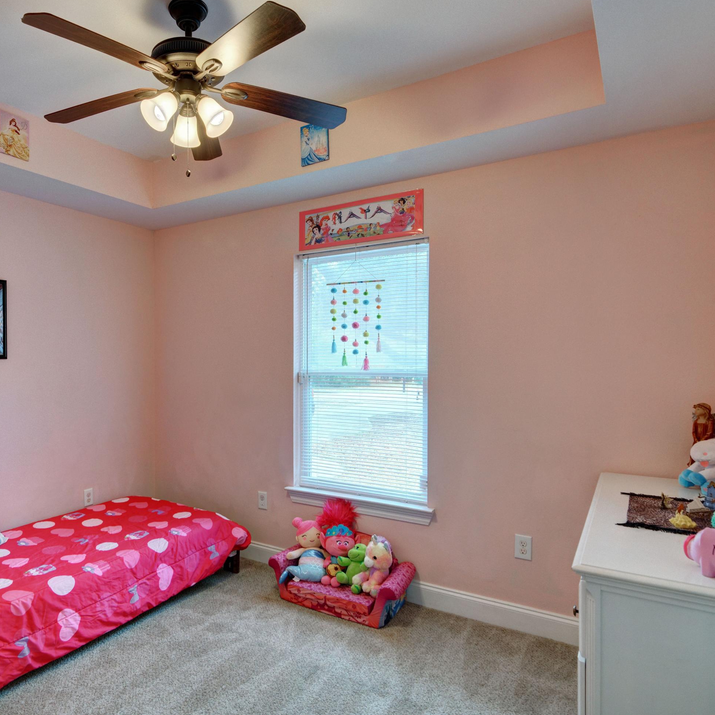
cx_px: 248
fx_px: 491
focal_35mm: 21
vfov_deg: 72.1
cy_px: 351
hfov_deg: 70.4
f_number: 8
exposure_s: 1/60
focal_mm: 11
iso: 400
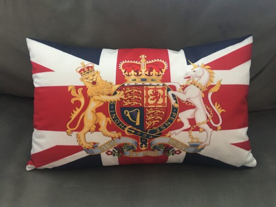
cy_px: 104
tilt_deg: -35.5
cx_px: 138
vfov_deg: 48.2
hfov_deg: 61.7
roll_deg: -1.0
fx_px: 231
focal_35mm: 29
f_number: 2.2
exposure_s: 1/15
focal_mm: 4.15
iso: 64
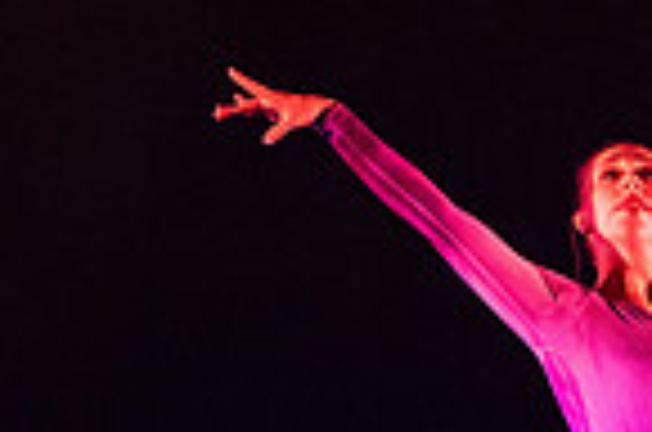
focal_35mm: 381
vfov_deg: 3.6
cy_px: 259
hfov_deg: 5.4
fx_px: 6885
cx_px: 643
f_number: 2.8
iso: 6400
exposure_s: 1/400
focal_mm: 95
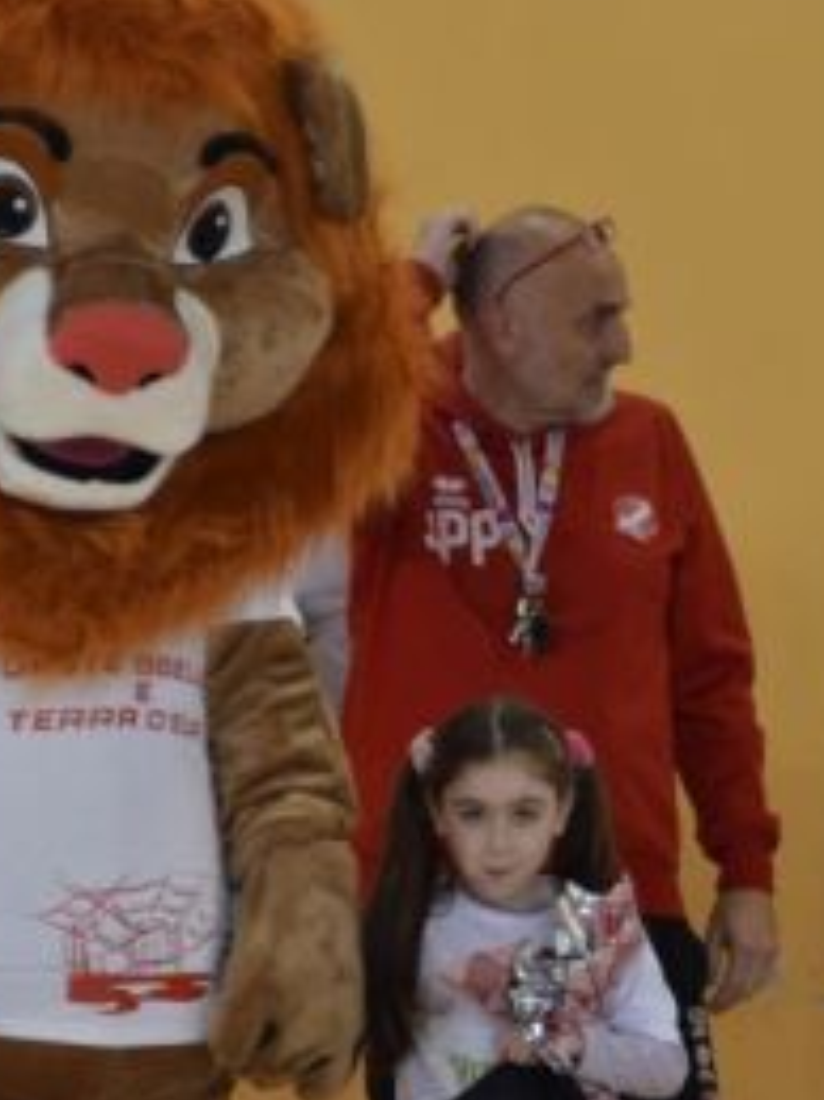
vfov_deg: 8.2
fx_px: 7655
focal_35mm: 241
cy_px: 858
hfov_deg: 6.2
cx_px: 242
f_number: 2.8
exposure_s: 1/200
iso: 320
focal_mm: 72
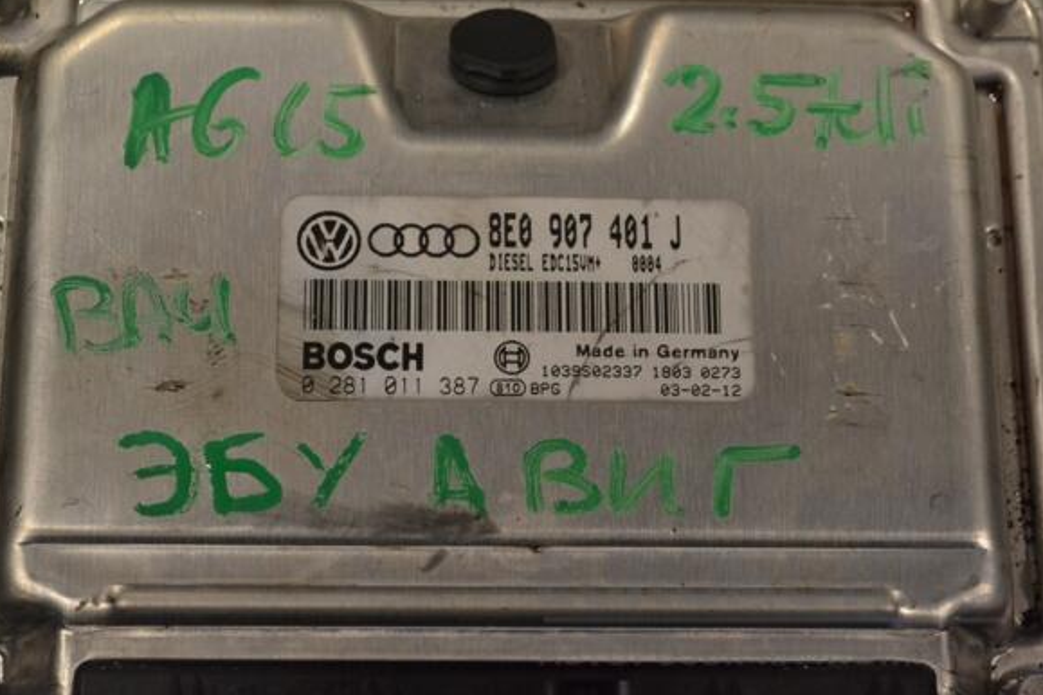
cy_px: 338
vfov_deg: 16.0
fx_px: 2477
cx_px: 504
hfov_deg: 23.8
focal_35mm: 86
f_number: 11
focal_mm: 55
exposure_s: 1/500
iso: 3200
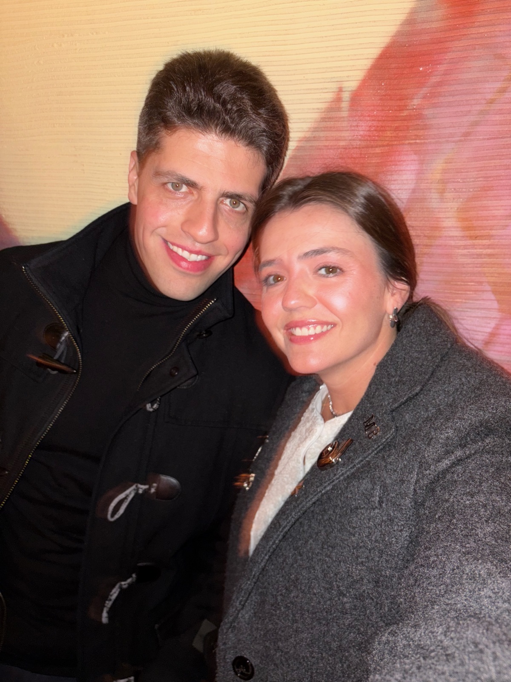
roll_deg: -4.6
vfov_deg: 67.3
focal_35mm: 26
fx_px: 512
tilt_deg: -21.6
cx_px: 256
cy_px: 341
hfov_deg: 53.1
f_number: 1.6
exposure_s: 1/4
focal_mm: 5.96
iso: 50
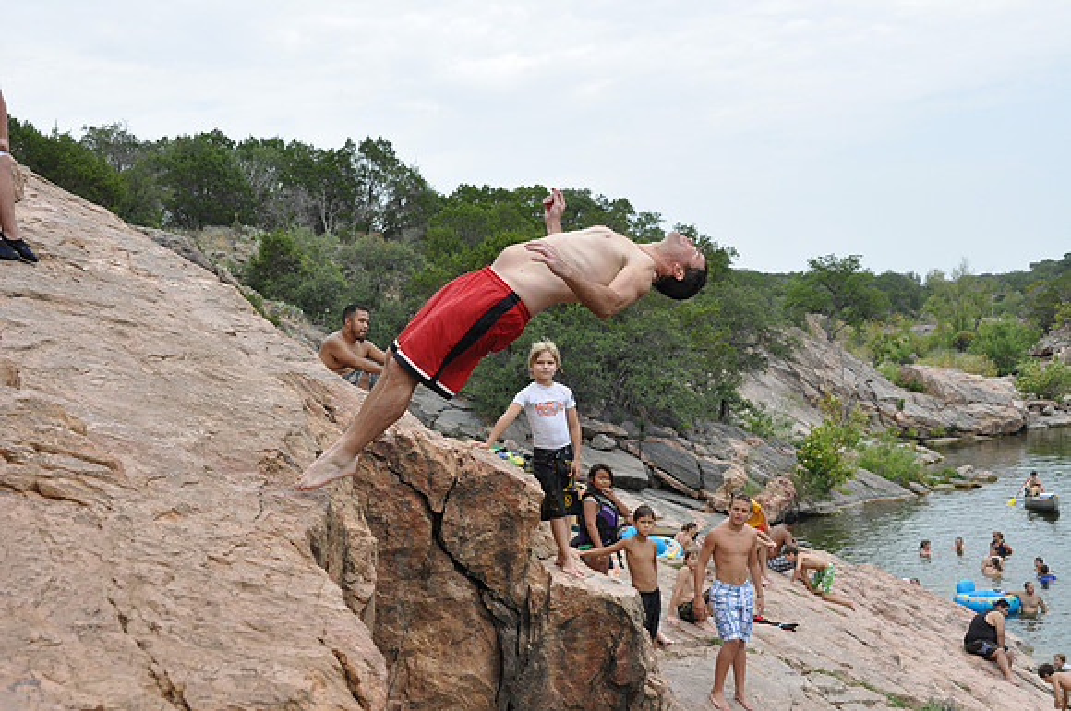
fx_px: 1426
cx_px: 536
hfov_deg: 41.2
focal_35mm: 48
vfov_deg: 28.0
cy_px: 356
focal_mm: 32
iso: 400
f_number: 5.6
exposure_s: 1/1250
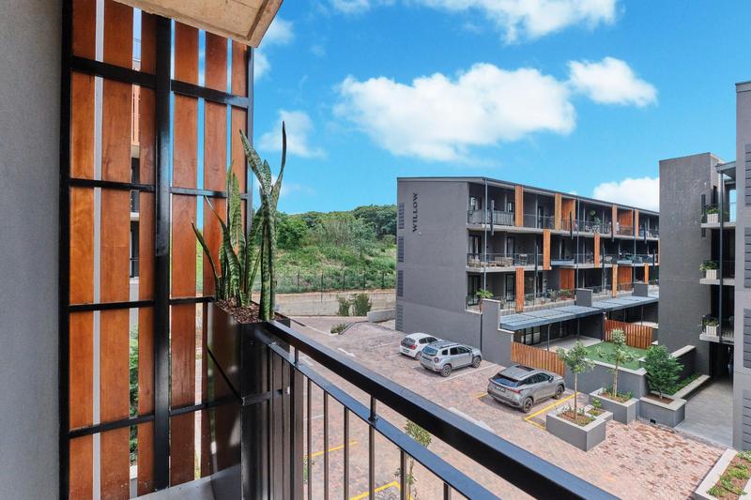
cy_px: 250
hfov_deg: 100.4
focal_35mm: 15
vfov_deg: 77.3
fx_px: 313
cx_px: 376
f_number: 8
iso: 800
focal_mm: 10
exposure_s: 1/1000
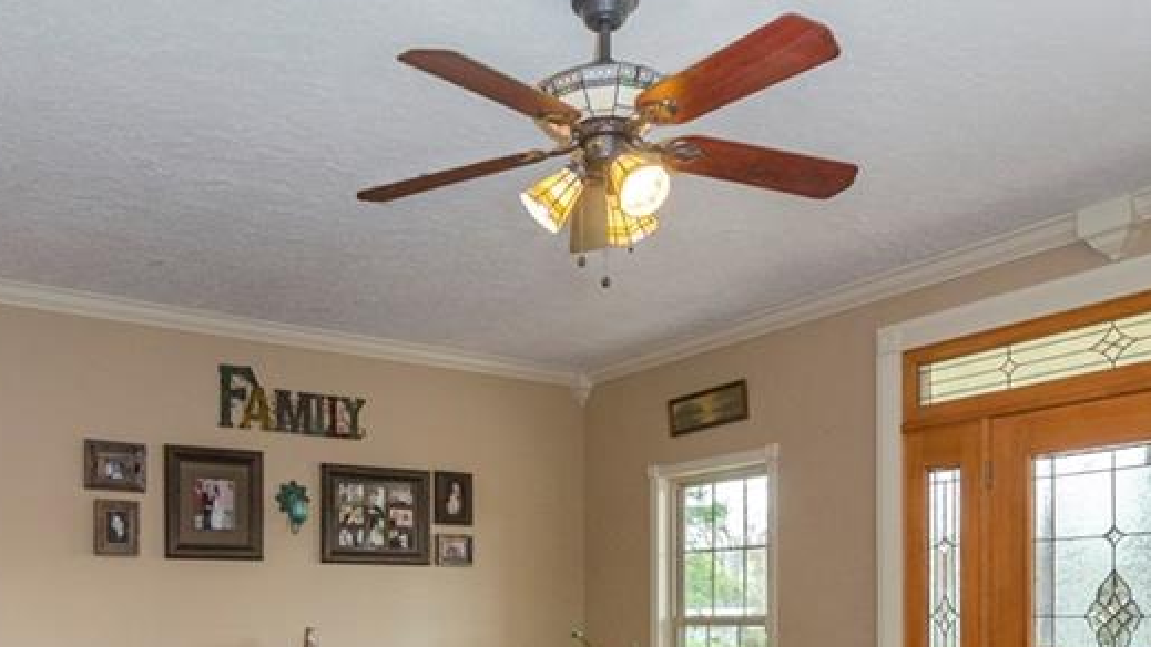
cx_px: 464
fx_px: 1039
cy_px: 608
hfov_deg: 57.5
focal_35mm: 34
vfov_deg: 32.5
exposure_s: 1/80
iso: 500
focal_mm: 11
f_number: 7.1
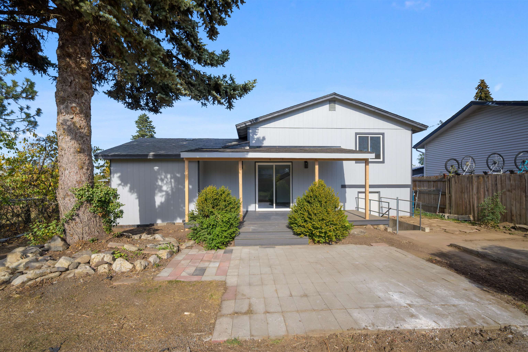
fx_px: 235
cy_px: 176
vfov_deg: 73.7
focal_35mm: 16
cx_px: 264
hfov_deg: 96.7
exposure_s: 1/80
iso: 100
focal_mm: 16
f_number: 8
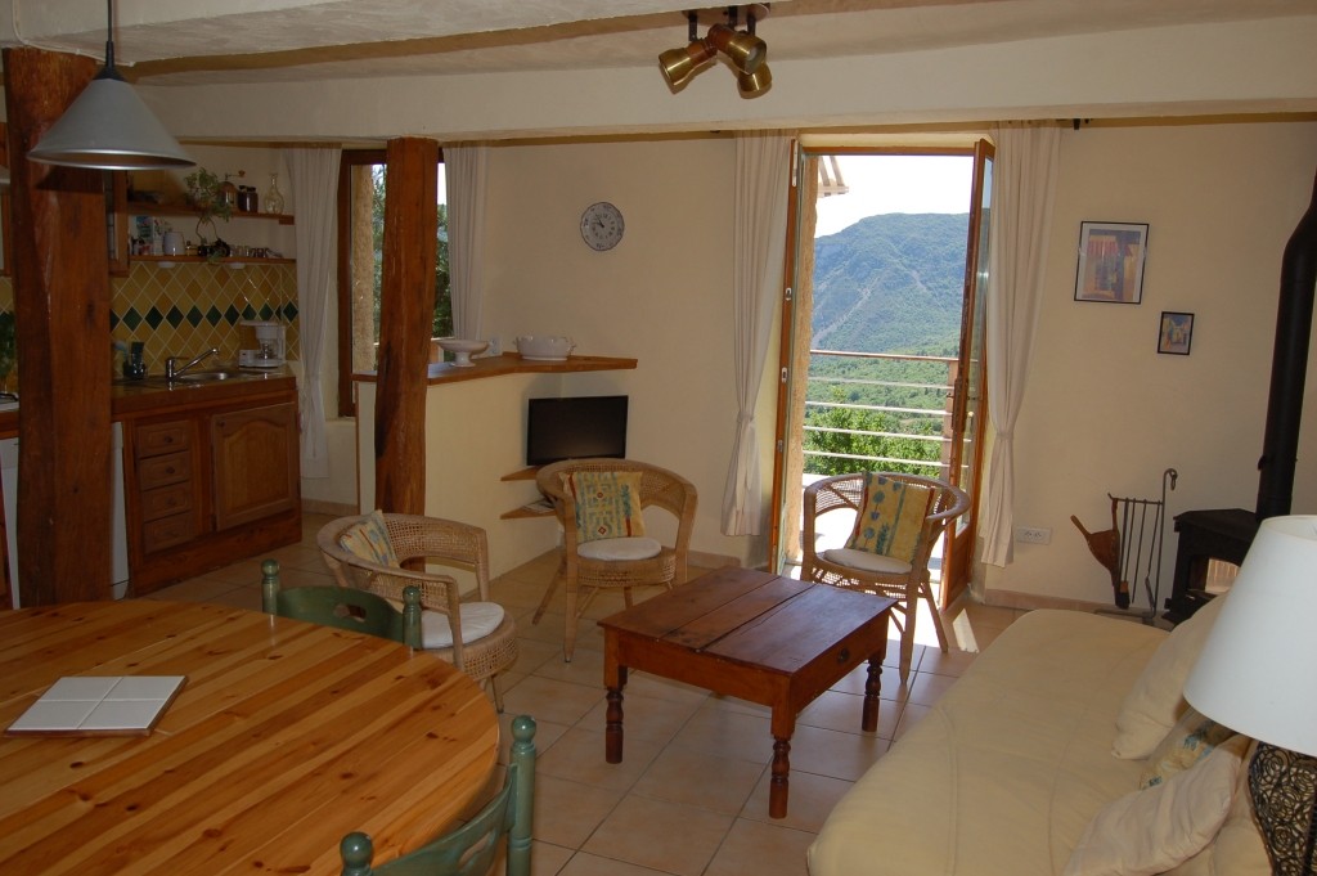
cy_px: 438
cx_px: 658
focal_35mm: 27
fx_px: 987
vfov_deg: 47.9
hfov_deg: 67.4
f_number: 8
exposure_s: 1/250
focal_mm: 18
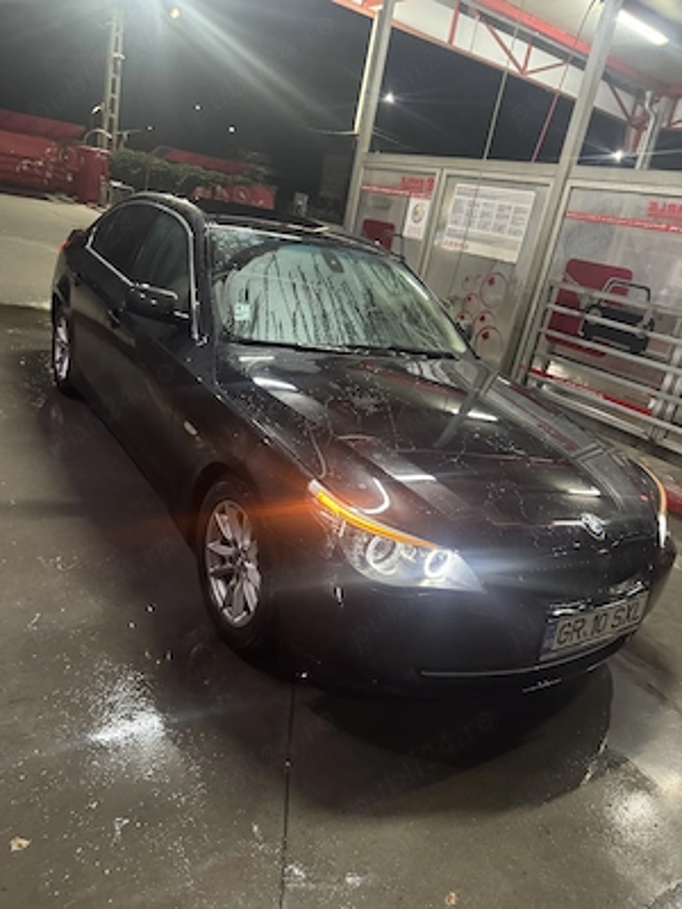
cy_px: 454
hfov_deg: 56.8
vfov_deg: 71.6
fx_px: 630
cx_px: 341
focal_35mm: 24
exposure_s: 1/33
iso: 1000
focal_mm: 6.76
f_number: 1.78
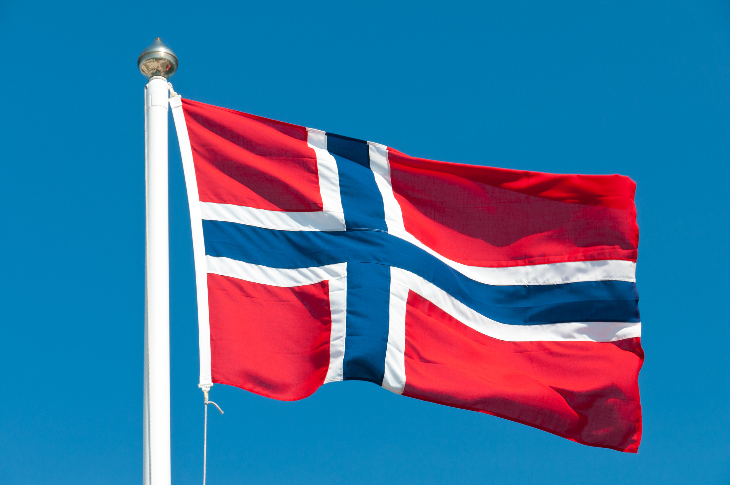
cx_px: 365
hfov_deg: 15.2
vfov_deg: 10.1
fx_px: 2734
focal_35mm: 135
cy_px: 242
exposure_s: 1/500
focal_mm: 90
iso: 320
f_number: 11
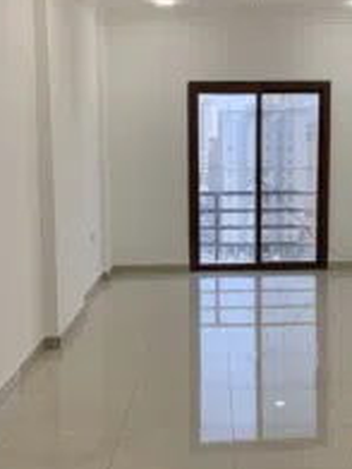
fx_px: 719
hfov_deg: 27.4
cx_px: 223
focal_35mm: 53
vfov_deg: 36.2
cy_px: 237
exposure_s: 1/122
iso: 32
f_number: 1.8
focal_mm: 4.25
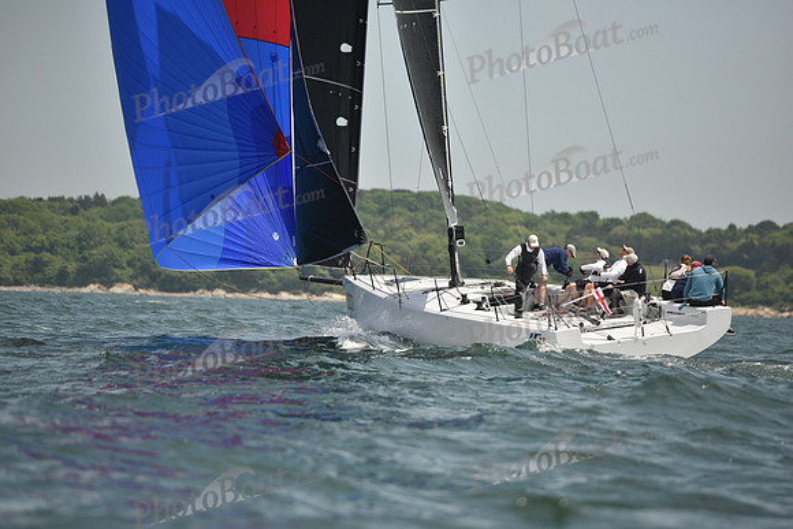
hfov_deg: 10.3
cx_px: 396
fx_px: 4406
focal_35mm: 200
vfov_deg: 6.9
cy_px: 264
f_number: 4
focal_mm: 200
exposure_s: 1/8000
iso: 400
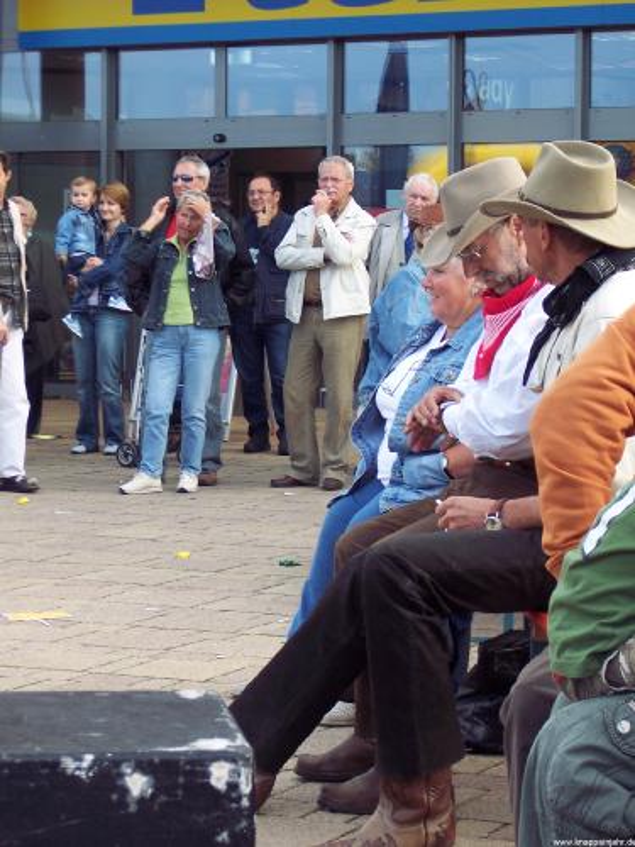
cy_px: 424
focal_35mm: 104
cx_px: 318
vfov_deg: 18.9
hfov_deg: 14.2
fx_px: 2544
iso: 140
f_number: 4.8
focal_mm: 21.3
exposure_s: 1/90
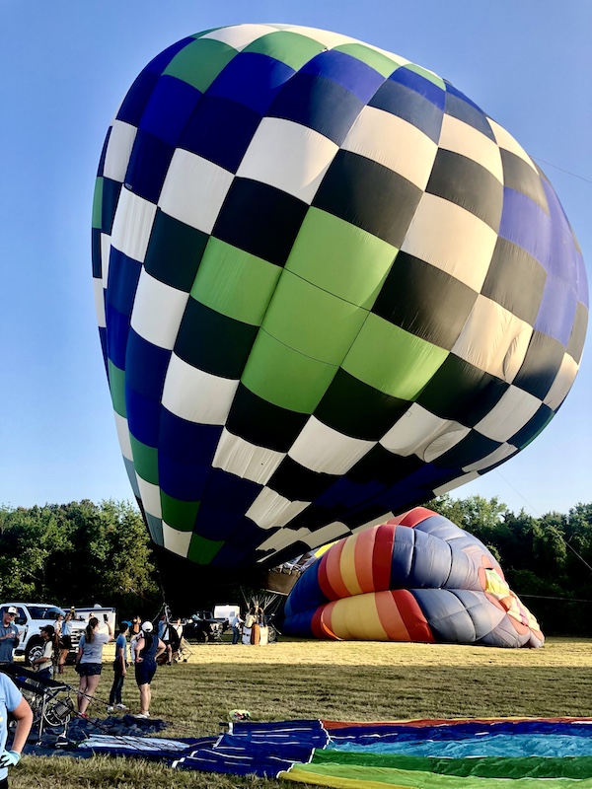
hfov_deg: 49.7
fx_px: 638
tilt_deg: +17.9
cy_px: 394
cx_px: 296
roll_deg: -0.8
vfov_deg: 63.4
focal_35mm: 28
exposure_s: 1/378
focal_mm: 4
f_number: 1.8
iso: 20
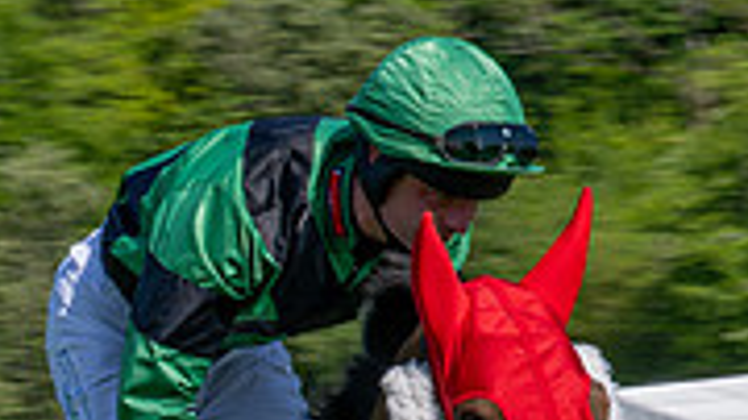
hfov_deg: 5.2
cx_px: 60
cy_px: 857
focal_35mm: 414
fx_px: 8206
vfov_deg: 2.9
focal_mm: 70
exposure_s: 1/160
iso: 160
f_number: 14
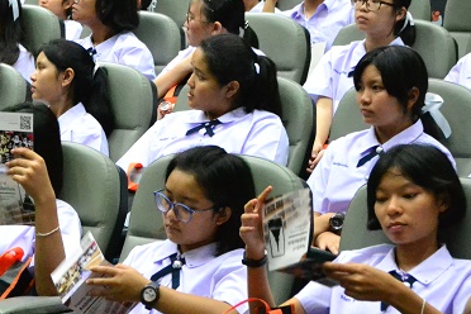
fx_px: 1518
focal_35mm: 116
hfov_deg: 17.3
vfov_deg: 11.8
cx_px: 25
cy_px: 142
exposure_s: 1/50
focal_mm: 36
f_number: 5
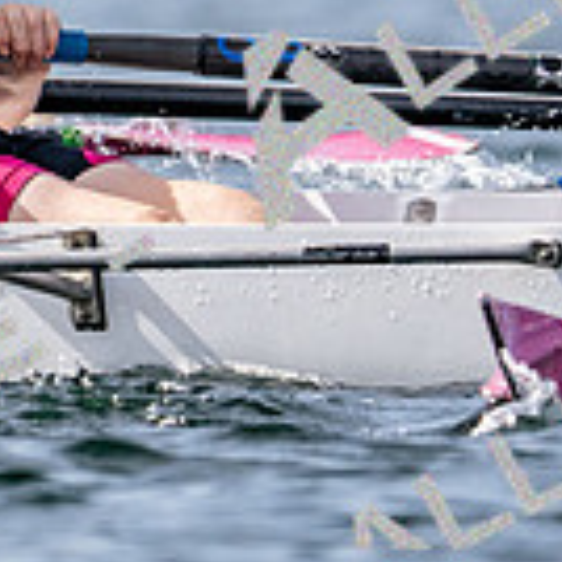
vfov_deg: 0.8
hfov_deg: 0.8
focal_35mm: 2207
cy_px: -168
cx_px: -117
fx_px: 40538
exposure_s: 1/2500
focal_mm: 400
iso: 220
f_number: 4.5
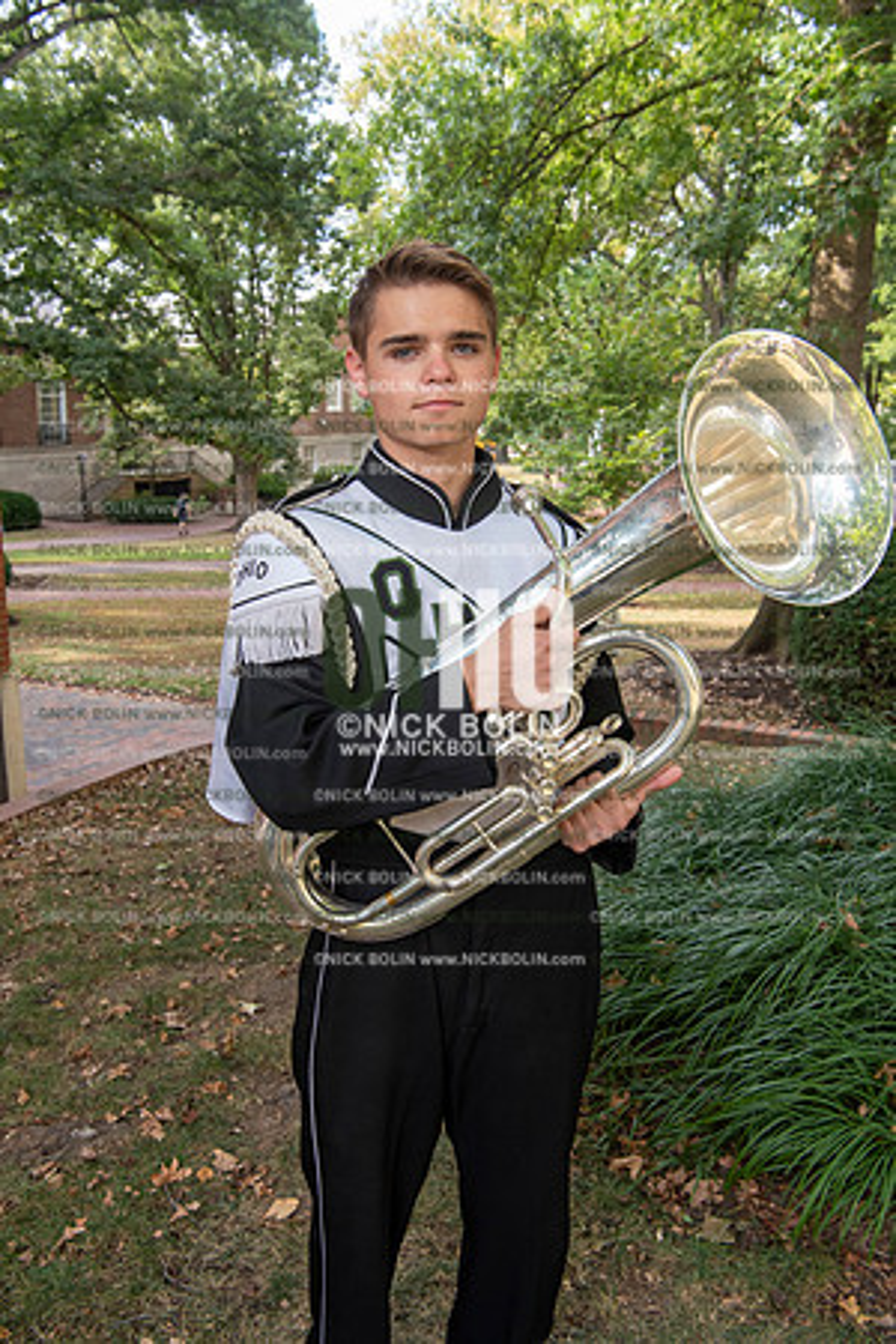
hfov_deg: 41.1
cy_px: 672
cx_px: 448
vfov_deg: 58.7
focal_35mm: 32
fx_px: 1195
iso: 500
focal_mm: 32
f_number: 8
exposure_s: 1/100
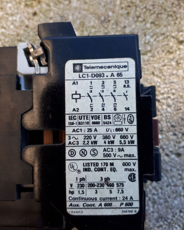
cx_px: 91
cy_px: 110
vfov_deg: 60.4
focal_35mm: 29
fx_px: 197
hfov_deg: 50.0
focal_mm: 3.6
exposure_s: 1/150
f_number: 1.9
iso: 40
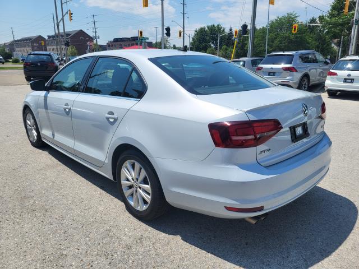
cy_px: 134
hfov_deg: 67.3
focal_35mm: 26
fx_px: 270
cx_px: 180
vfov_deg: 53.1
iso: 40
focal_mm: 5.4
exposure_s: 1/3363
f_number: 1.8
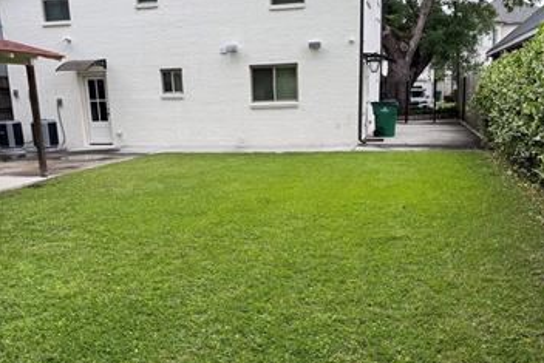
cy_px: 213
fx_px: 514
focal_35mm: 34
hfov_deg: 55.8
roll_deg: +2.5
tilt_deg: -13.3
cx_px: 275
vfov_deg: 38.8
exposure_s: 1/645
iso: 80
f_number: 1.78
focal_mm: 6.76
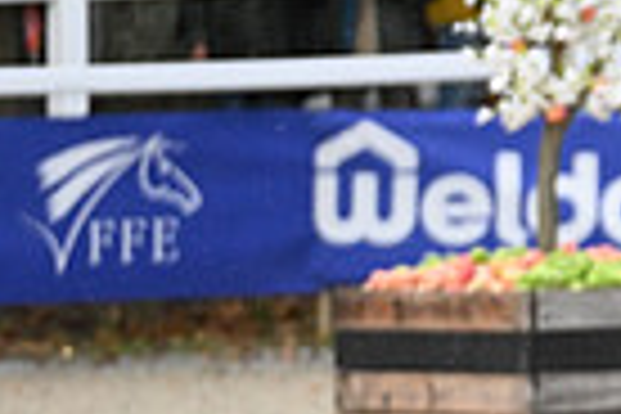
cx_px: 1112
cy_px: 101
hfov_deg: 1.4
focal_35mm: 1428
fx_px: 24631
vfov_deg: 1.0
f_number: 4.5
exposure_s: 1/1250
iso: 2500
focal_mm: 340
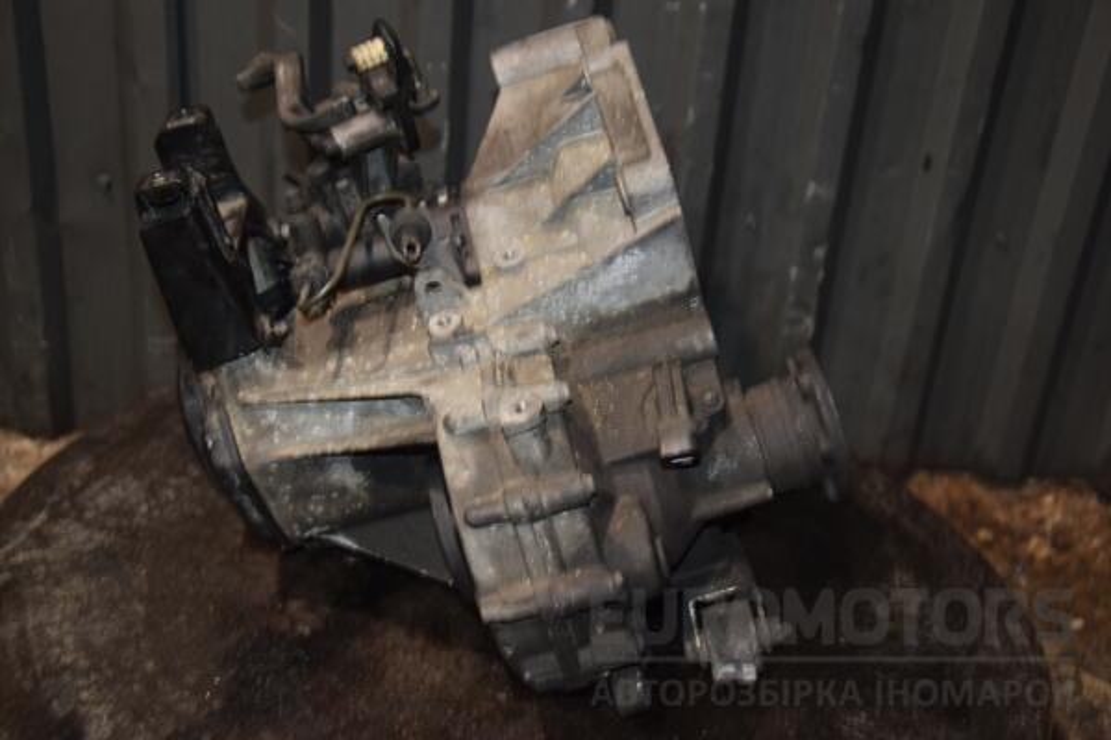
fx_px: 1481
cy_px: 370
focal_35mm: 48
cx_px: 556
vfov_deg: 28.1
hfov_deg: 41.1
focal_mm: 32
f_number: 5
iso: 800
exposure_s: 1/60
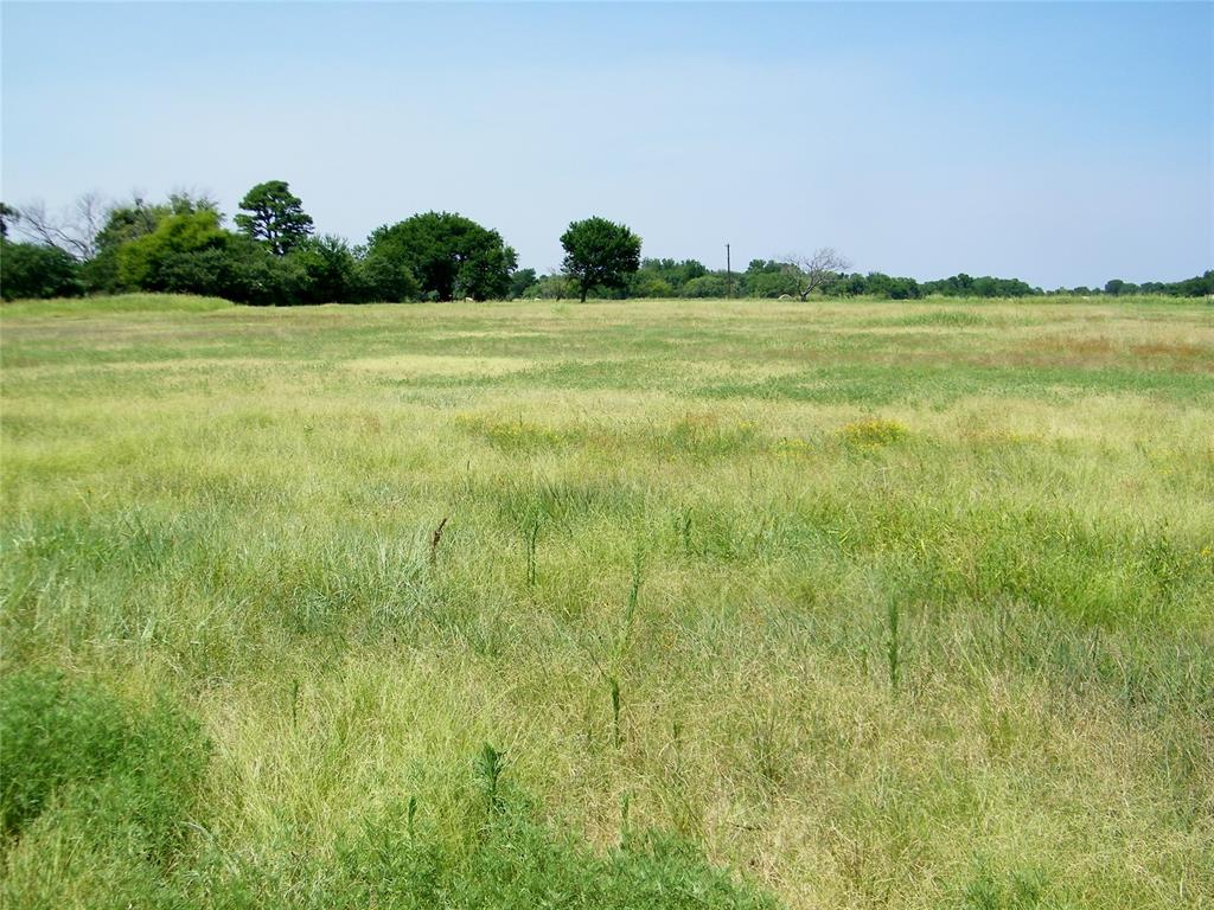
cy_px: 455
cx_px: 607
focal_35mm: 39
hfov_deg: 47.9
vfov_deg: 36.8
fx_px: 1368
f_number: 7.6
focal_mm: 7
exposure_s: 1/200
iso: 80
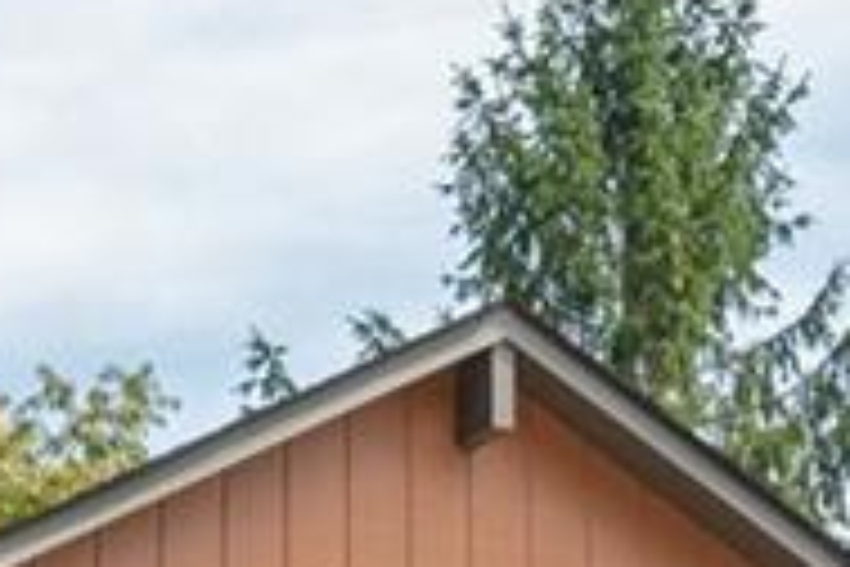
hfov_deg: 10.7
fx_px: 4486
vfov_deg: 6.9
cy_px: 1190
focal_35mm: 190
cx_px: -139
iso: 320
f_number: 7.1
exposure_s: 1/800
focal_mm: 35
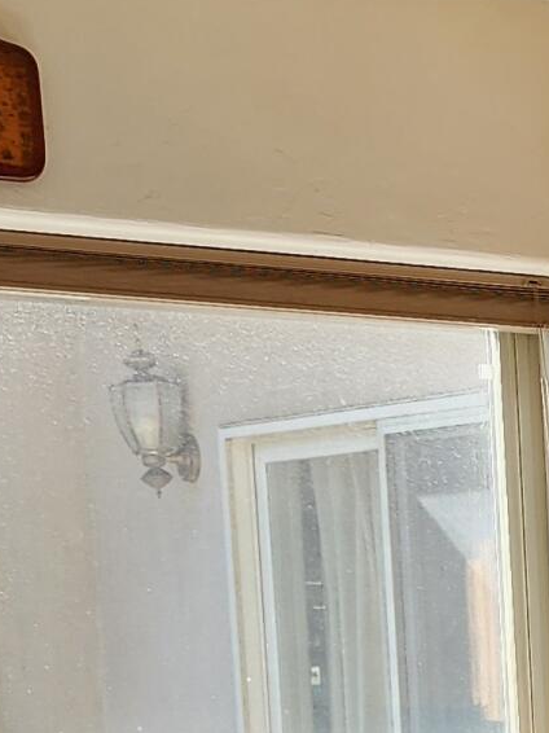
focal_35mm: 122
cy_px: 1054
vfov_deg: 15.1
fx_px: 2582
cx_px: 1075
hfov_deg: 11.1
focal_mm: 6.4
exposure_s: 1/180
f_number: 1.8
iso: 40
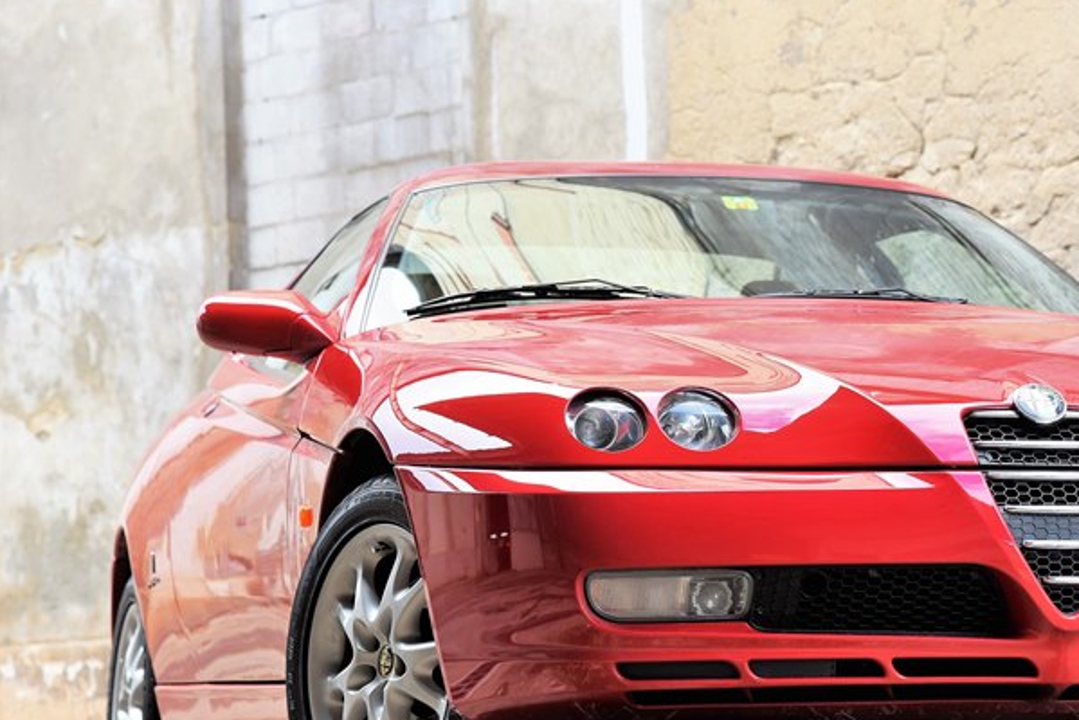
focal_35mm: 149
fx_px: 4468
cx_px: 790
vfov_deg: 9.2
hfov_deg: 13.7
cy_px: 497
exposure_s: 1/125
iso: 400
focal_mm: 98
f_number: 5.6
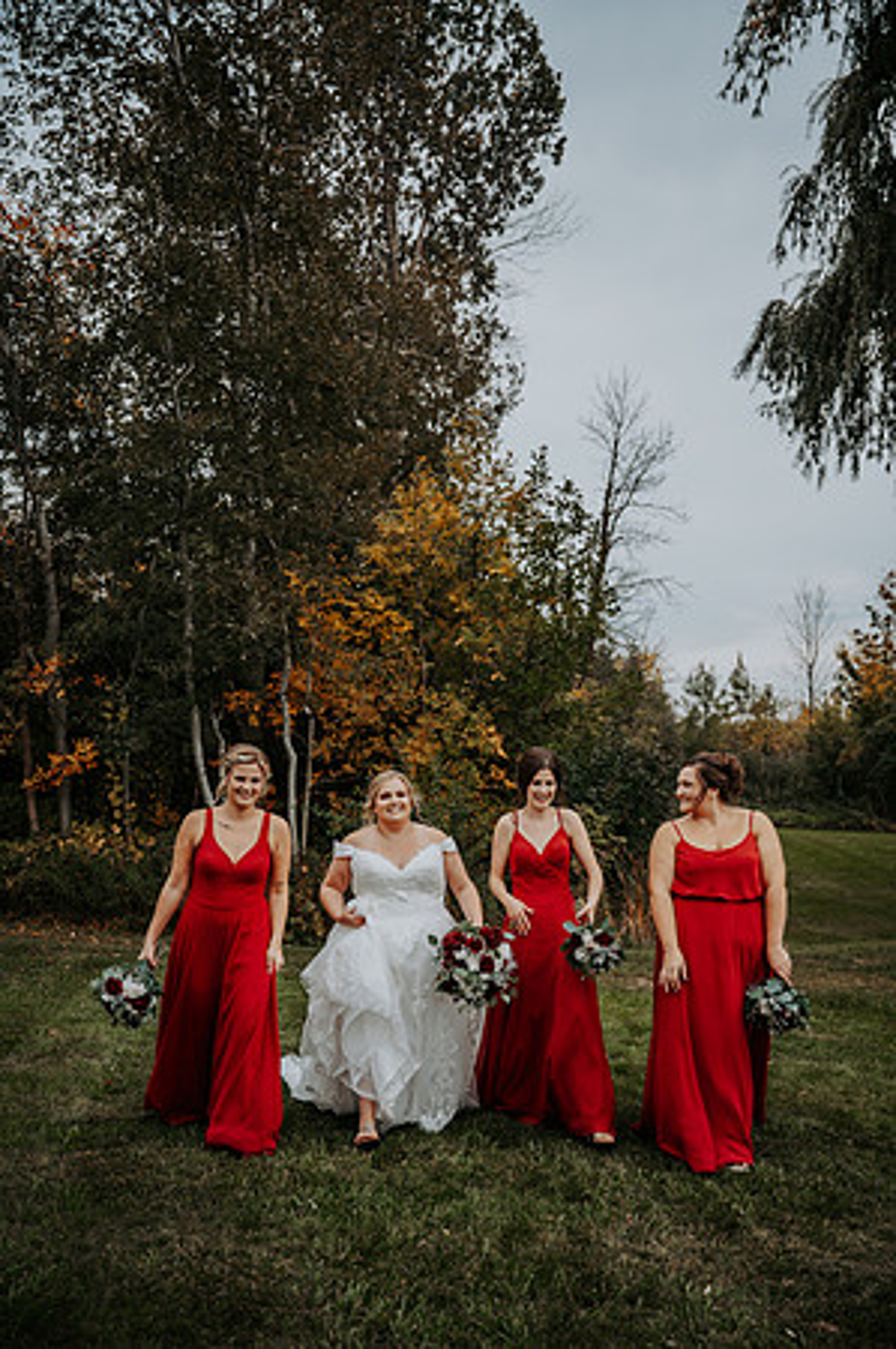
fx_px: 1272
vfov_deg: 55.8
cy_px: 674
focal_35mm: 34
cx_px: 448
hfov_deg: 38.8
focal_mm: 34
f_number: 2.8
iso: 200
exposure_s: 1/1000
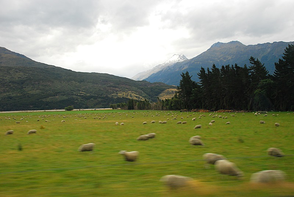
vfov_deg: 34.3
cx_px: 147
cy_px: 98
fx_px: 319
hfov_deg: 49.5
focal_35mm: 39
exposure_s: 1/80
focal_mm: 26
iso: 400
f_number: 6.3
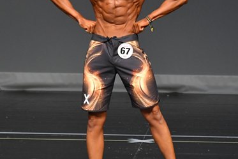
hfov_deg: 3.2
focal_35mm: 654
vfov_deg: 2.1
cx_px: 150
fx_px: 4325
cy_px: 57
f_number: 5.6
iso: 2500
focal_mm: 210
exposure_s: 1/400
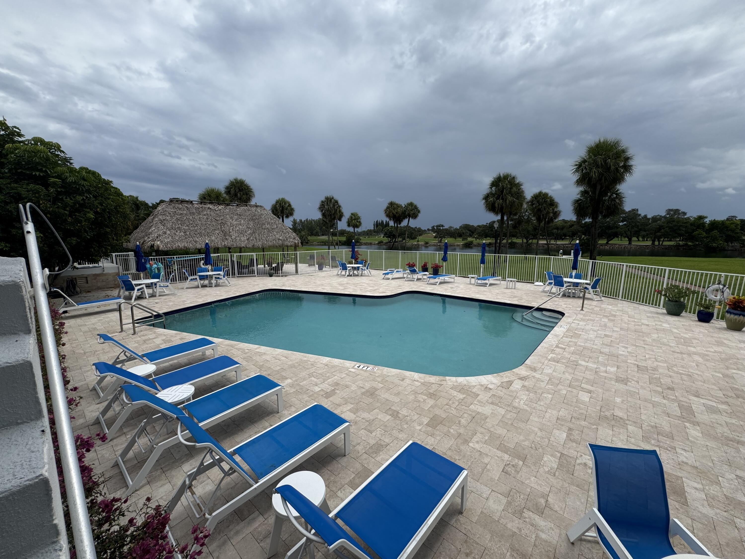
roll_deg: +0.5
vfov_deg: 85.7
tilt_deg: -9.5
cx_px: 372
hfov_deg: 102.1
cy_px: 280
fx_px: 301
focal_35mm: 14
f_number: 2.2
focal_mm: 2.22
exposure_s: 1/3247
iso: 50
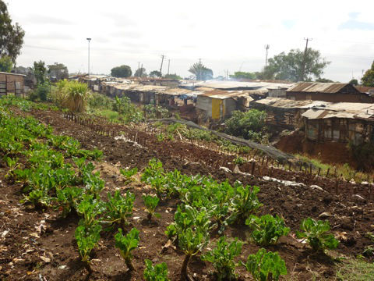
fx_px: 357
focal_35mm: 33
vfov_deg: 42.9
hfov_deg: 55.4
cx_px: 187
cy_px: 140
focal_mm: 5.5
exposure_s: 1/1000
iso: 80
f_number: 2.8
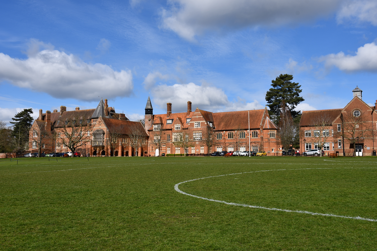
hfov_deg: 53.1
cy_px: 126
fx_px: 377
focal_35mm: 36
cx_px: 188
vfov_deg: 36.9
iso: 100
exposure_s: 1/400
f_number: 10
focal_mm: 24
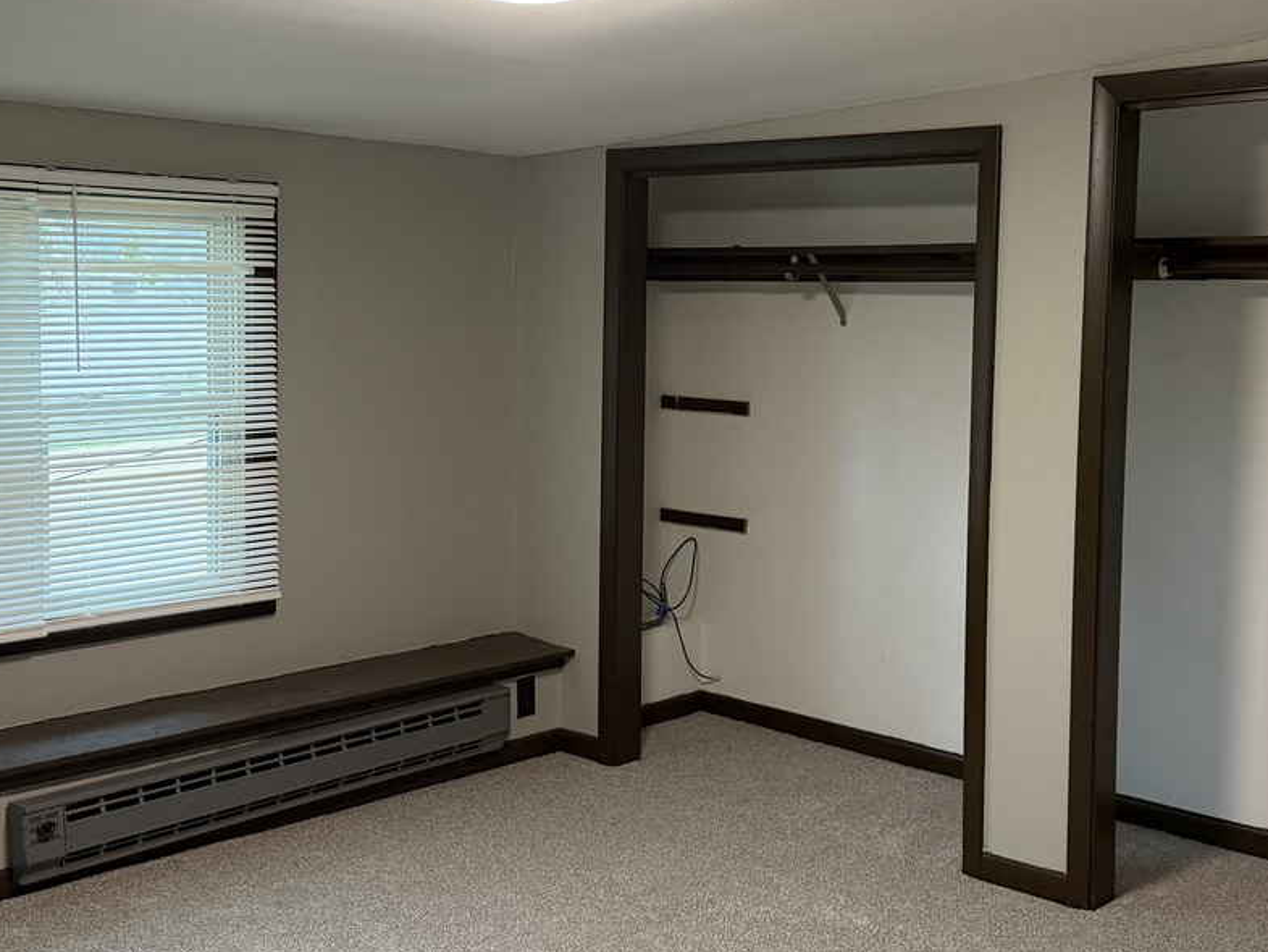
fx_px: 1612
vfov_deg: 32.9
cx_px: 672
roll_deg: -0.4
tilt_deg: -5.4
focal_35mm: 44
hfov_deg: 42.9
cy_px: 436
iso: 250
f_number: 1.78
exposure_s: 1/60
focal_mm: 6.76
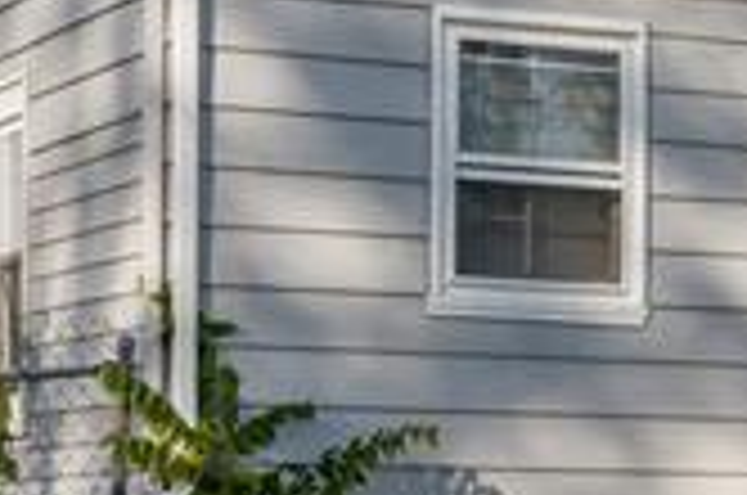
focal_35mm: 173
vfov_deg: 7.8
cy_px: 549
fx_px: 3583
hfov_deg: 11.4
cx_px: 1138
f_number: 8
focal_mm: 28
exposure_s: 1/200
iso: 400
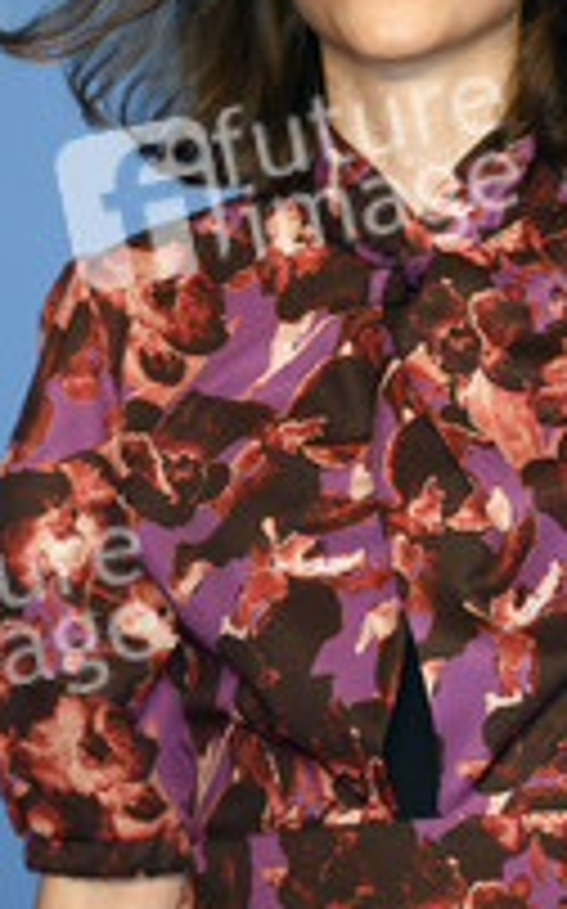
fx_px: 10003
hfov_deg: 3.2
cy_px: 410
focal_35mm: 404
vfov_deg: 5.2
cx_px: 418
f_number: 3.5
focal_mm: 200
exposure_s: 1/400
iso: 640
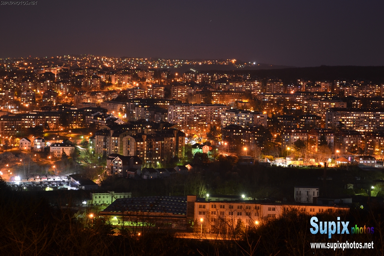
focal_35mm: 82
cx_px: 192
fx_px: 880
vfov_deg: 16.6
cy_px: 128
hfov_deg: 24.6
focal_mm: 55
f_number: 5.6
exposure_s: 25
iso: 100
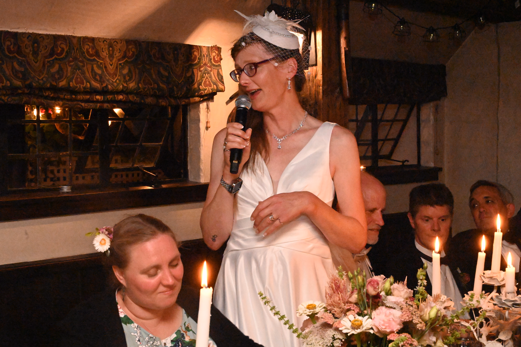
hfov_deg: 33.9
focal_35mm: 59
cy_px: 174
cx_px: 260
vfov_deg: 23.0
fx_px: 854
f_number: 18
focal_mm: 59
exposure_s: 1/60
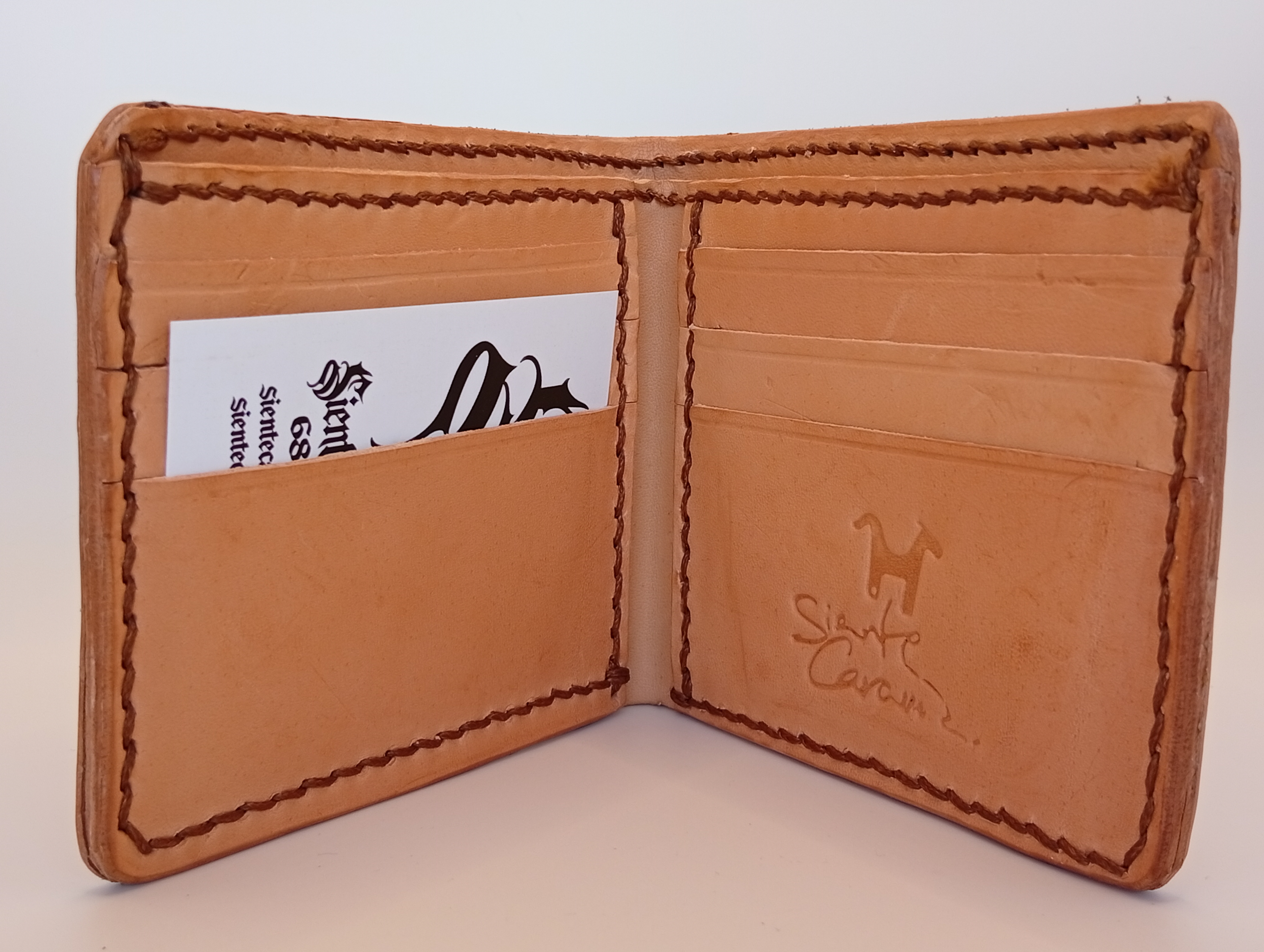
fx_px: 1609
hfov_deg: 42.9
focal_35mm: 44
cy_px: 476
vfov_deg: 33.0
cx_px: 632
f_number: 1.8
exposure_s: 1/220
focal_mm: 3.98
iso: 50
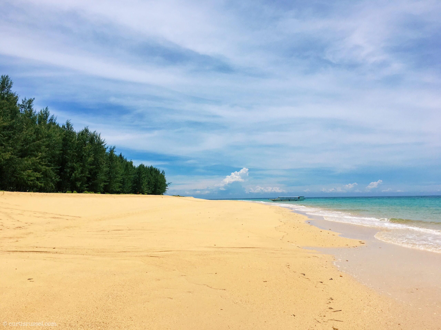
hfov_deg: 61.7
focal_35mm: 29
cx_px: 220
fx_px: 369
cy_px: 165
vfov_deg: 48.2
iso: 25
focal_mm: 4.15
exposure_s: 1/4300
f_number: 2.2
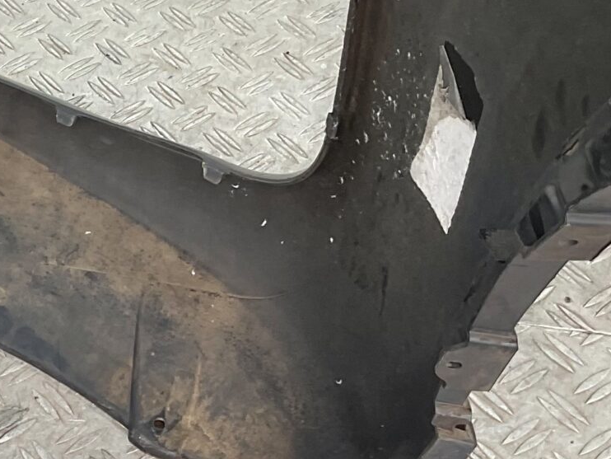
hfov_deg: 18.6
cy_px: -15
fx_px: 1766
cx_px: -114
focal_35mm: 100
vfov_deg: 14.5
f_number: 1.8
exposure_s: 1/100
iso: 20
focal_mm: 3
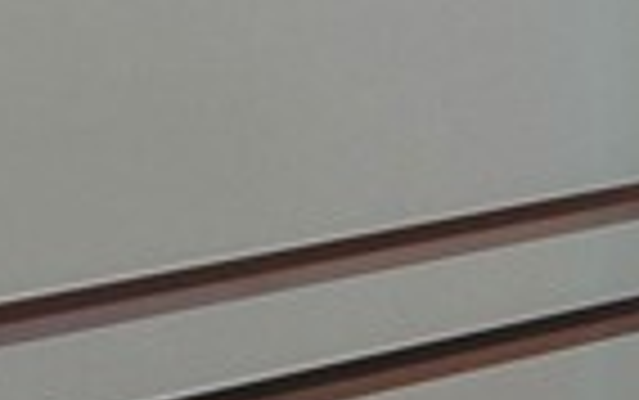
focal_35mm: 199
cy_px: -117
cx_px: 1629
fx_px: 3468
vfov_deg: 6.6
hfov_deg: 9.2
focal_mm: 5.4
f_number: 1.8
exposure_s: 1/120
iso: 250
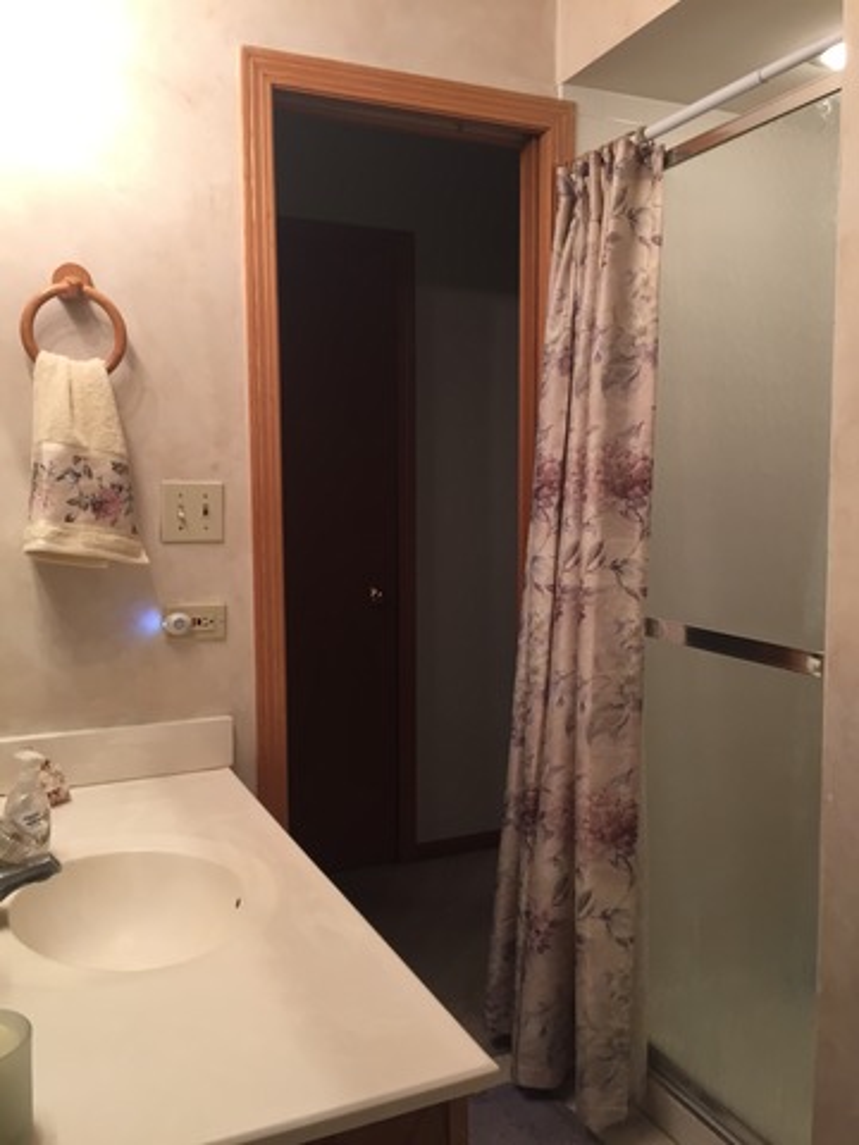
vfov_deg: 61.7
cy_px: 572
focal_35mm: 29
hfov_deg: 48.2
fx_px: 960
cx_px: 430
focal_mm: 4.15
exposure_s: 1/30
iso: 80
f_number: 2.2
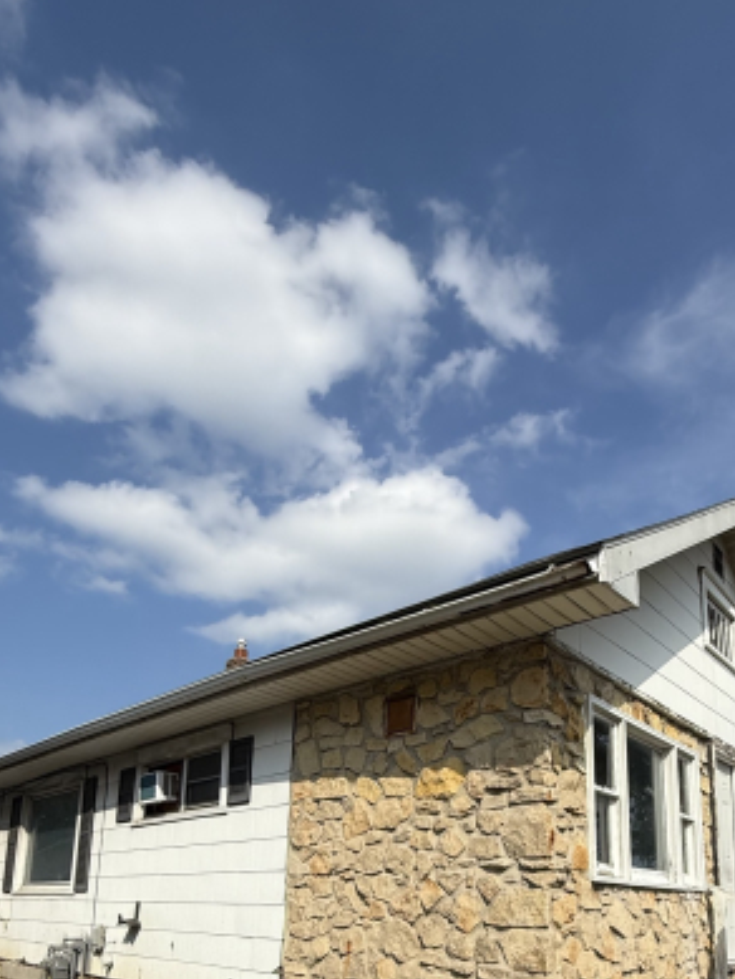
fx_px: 679
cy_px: 804
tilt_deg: +10.2
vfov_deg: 64.3
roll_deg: -1.3
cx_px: 415
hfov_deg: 56.7
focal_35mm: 24
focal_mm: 2.22
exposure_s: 1/3891
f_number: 2.2
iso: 50
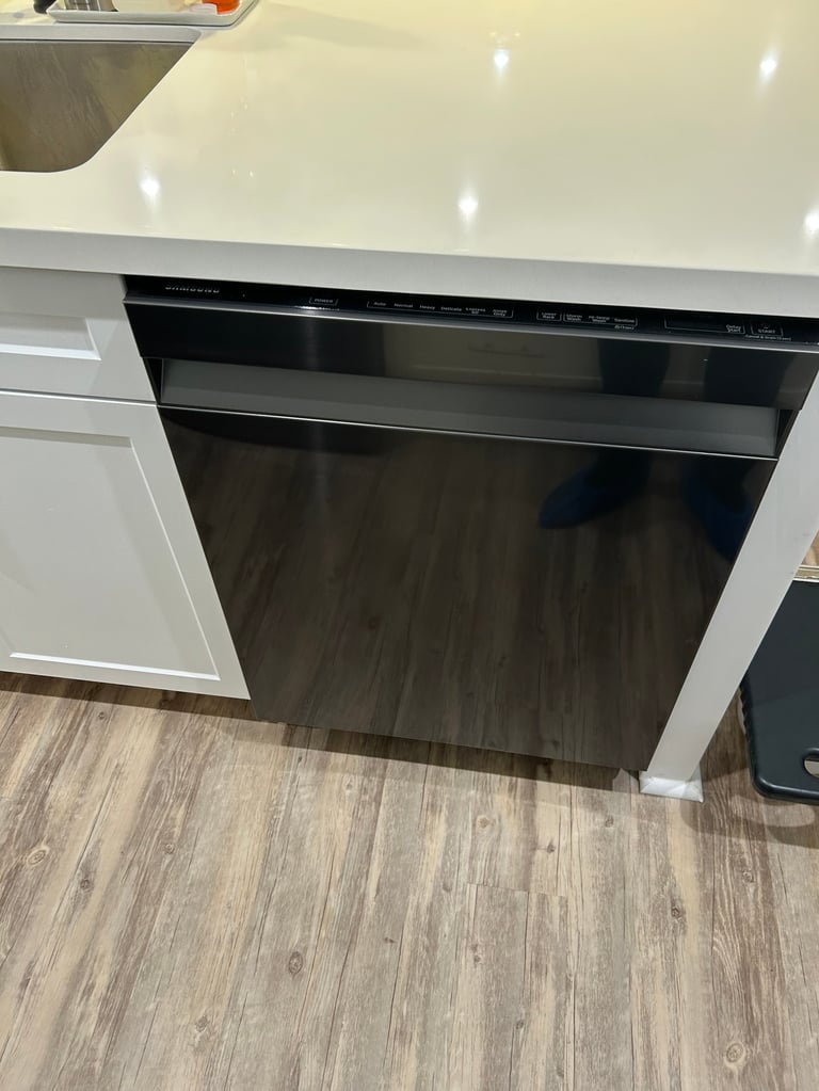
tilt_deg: -46.9
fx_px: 820
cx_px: 410
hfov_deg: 53.1
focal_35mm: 26
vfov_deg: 67.3
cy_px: 546
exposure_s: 1/60
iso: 125
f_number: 1.5
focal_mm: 5.7
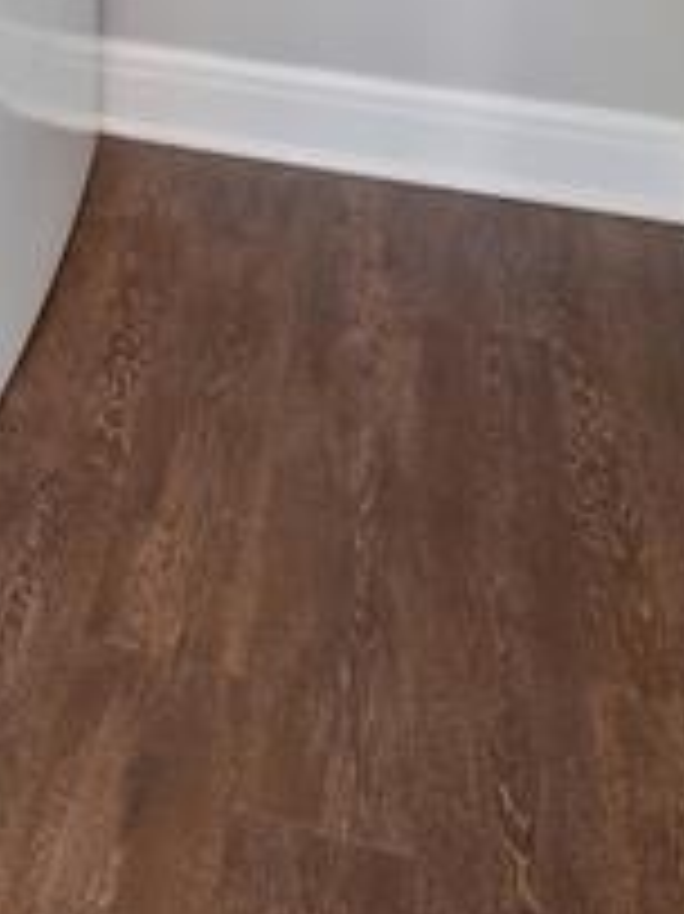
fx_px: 1398
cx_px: -148
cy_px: -468
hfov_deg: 24.7
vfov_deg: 26.2
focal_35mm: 53
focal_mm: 7
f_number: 2.8
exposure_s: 1/60
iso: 1000
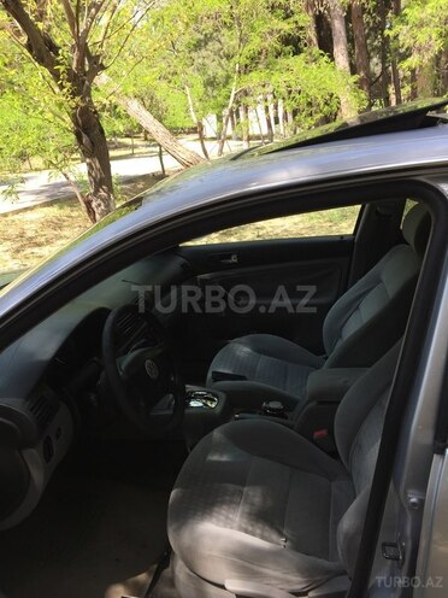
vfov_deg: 61.7
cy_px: 299
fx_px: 500
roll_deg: +5.4
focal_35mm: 29
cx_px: 224
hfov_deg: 48.2
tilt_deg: -19.3
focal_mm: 4.15
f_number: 2.2
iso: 32
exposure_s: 1/341
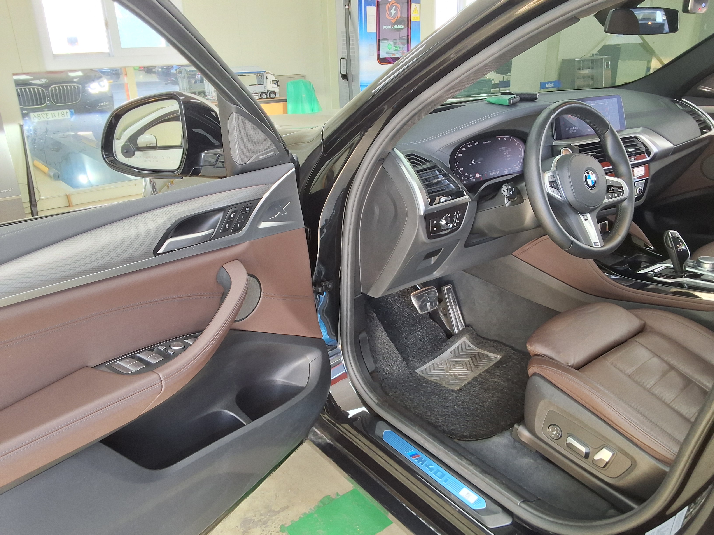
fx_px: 578
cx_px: 357
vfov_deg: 49.7
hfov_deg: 63.4
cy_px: 268
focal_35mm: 28
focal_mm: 2.91
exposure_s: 1/40
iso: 64
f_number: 1.9
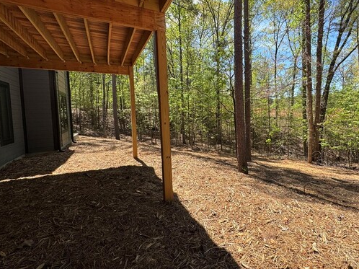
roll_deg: +1.8
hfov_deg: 86.4
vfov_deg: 71.3
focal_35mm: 18
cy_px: 120
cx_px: 220
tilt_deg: -2.6
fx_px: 187
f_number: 2.2
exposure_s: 1/693
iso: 50
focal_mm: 2.22
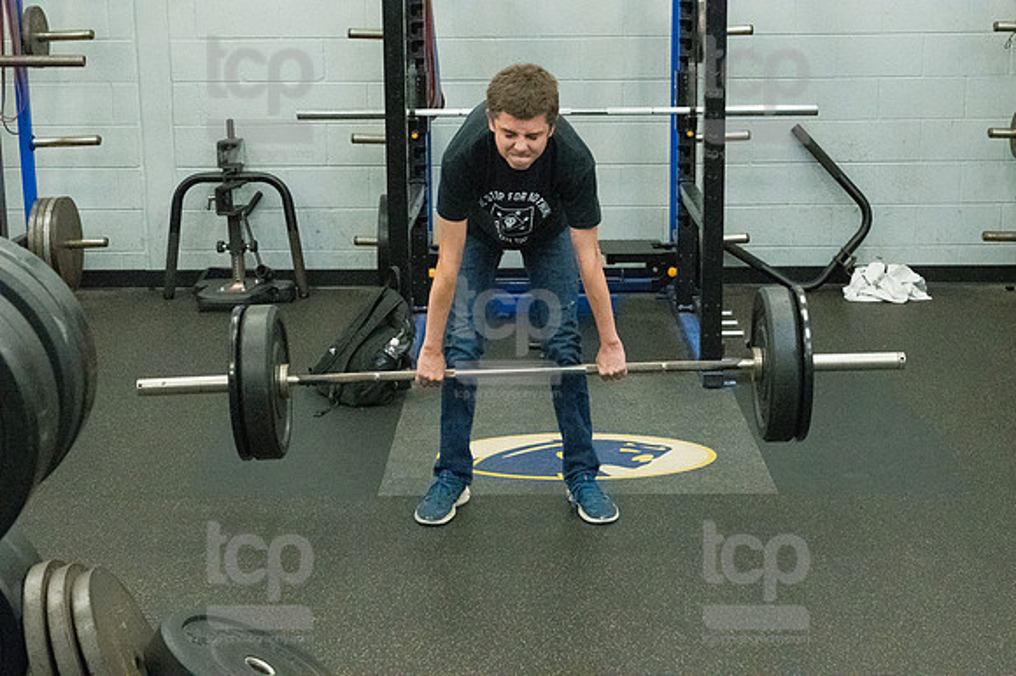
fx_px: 1692
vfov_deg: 22.6
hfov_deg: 33.4
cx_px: 508
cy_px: 338
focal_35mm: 60
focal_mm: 40
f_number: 5.6
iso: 10000
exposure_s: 1/400
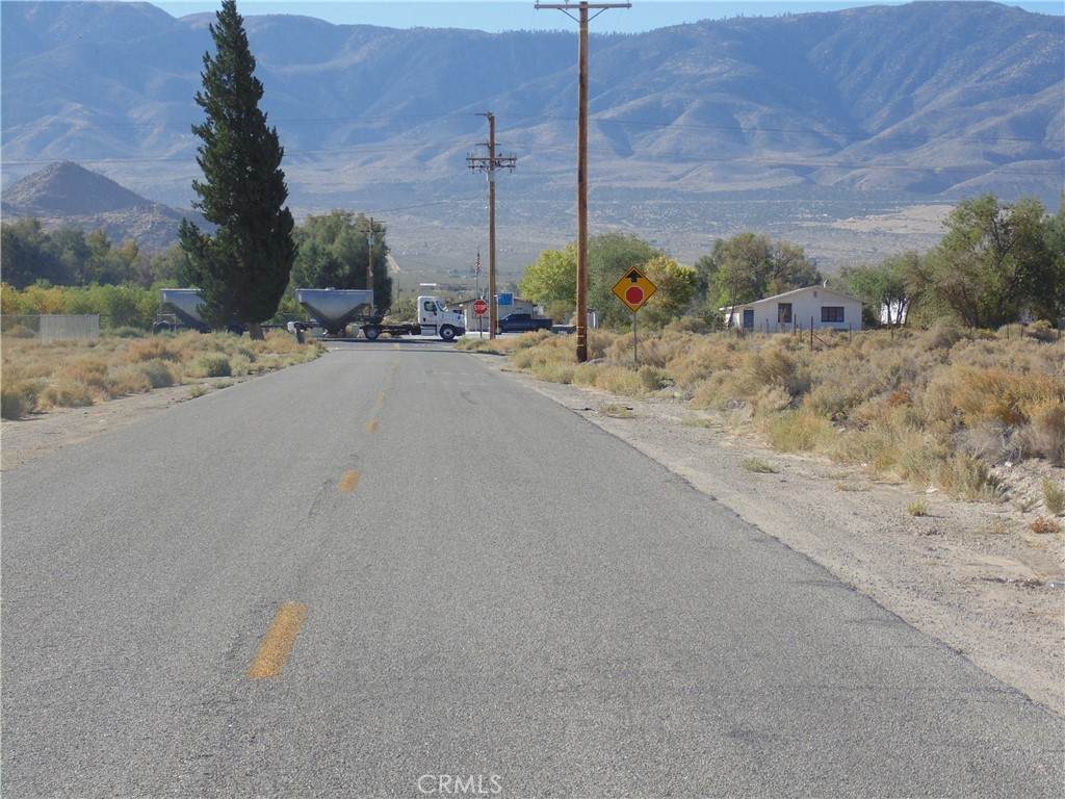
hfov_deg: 20.0
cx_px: 532
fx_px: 3015
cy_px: 400
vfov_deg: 15.1
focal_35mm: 98
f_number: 4.6
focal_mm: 17.5
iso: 80
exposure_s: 1/800
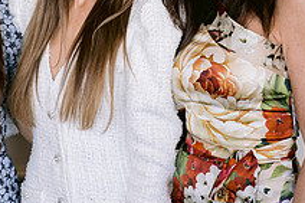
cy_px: 87
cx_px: 50
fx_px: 1160
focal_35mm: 137
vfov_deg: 10.0
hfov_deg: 14.9
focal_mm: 50
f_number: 3.2
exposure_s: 1/250
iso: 800
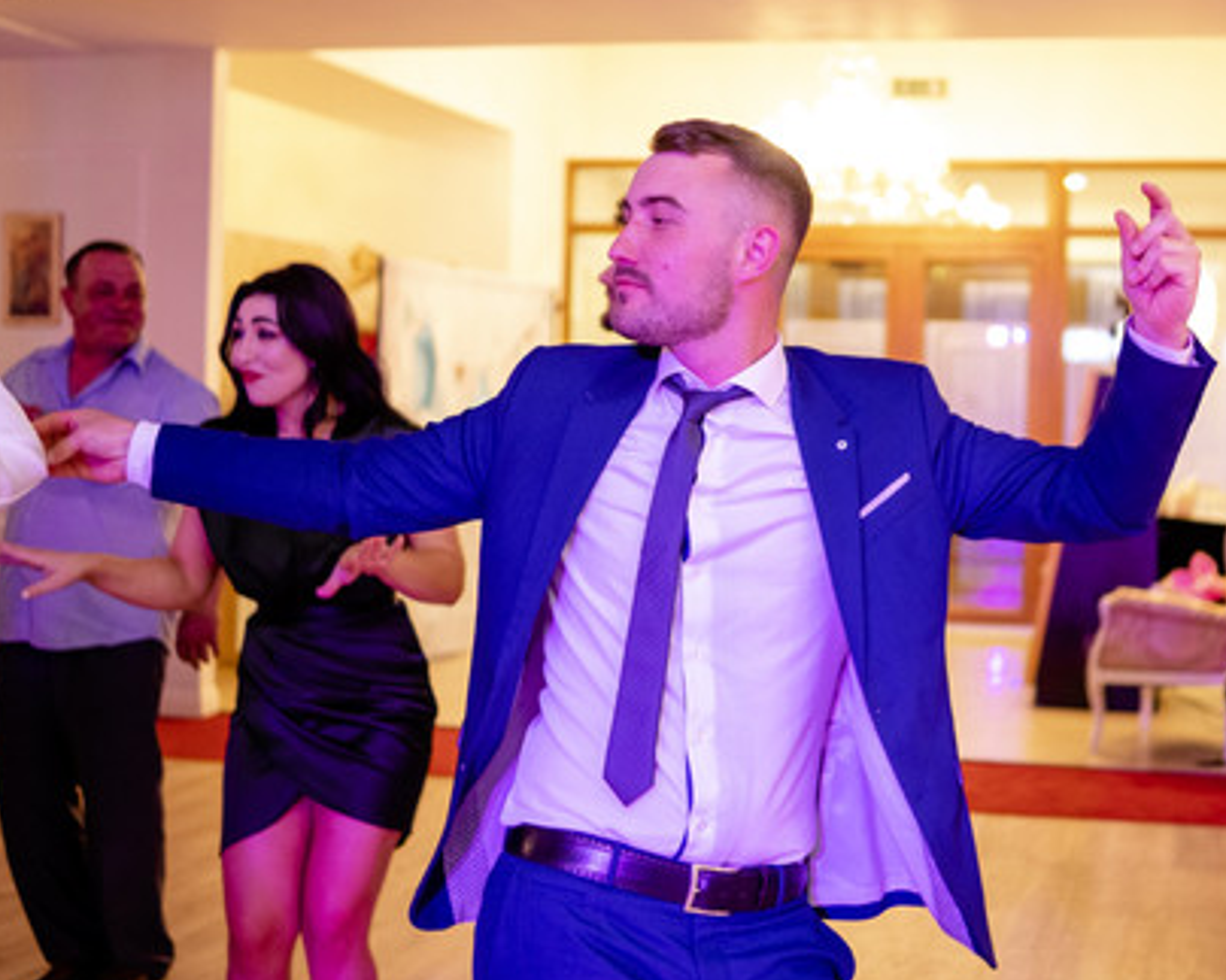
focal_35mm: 52
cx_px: 783
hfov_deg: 35.8
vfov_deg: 29.0
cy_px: 384
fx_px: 1886
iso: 800
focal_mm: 23
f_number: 1.4
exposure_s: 1/160
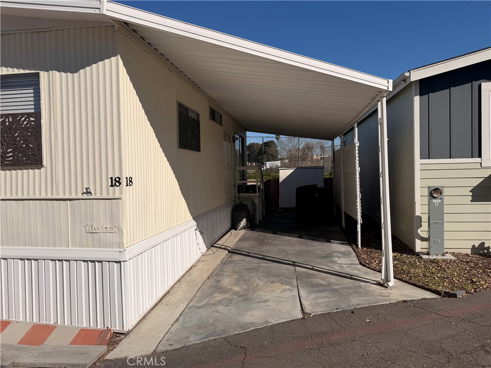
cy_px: 184
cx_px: 246
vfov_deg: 56.8
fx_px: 340
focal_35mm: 24
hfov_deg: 71.6
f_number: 1.78
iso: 80
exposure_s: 1/11905
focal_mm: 6.76
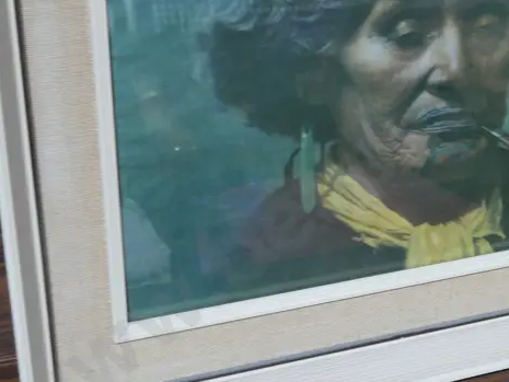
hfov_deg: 21.7
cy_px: 93
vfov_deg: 16.7
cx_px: 462
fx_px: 1294
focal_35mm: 88
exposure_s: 1/60
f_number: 4.4
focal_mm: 20
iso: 500
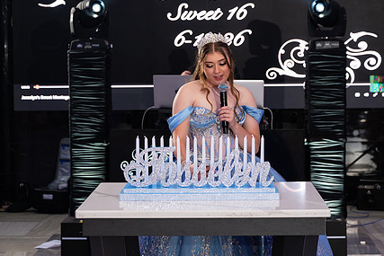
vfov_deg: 17.3
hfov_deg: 25.6
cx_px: 223
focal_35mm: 79
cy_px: 91
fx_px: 843
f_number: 3.2
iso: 1250
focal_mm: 55
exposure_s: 1/160
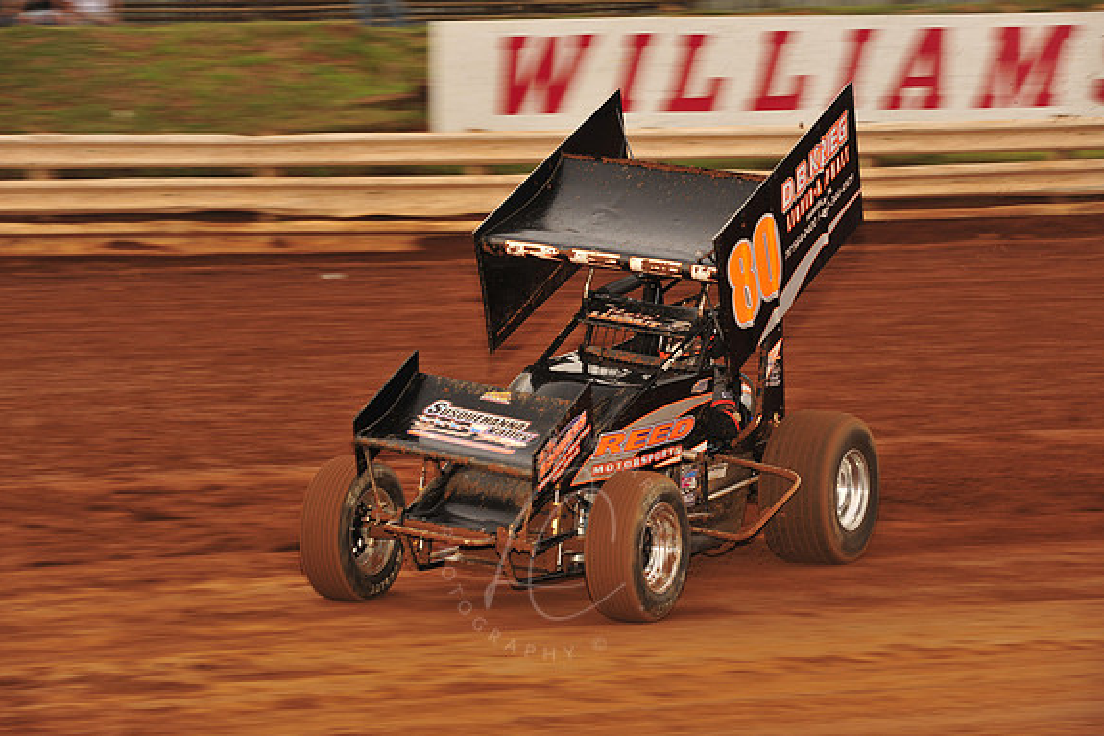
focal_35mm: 121
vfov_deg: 11.3
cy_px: 367
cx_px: 553
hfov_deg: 16.9
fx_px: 3709
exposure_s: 1/320
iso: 500
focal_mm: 120
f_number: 7.1
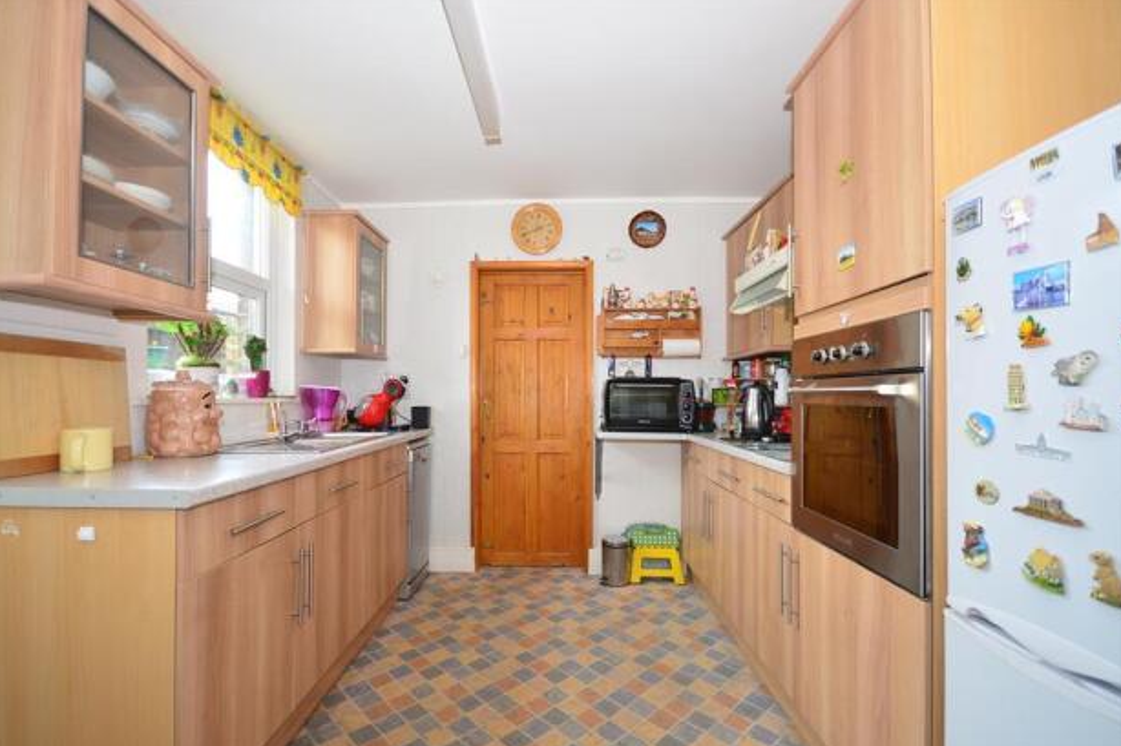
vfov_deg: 73.7
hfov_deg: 96.7
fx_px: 498
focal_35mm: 16
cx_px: 533
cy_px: 390
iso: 200
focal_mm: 10
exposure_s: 1/15
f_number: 5
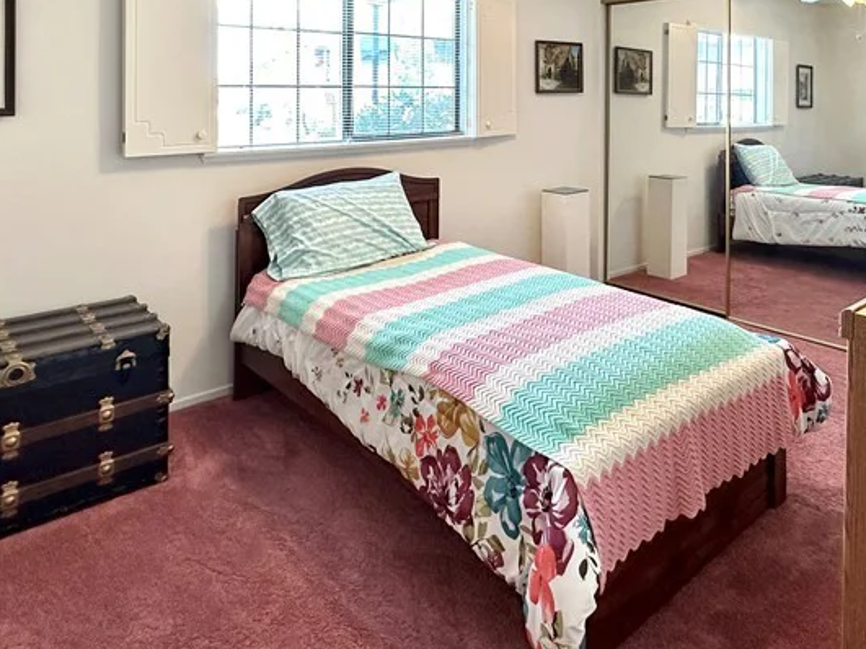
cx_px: 533
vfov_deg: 47.1
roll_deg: -0.5
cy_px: 88
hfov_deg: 64.5
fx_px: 675
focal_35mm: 27
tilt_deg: +1.3
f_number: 2.2
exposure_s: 1/60
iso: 250
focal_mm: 2.22
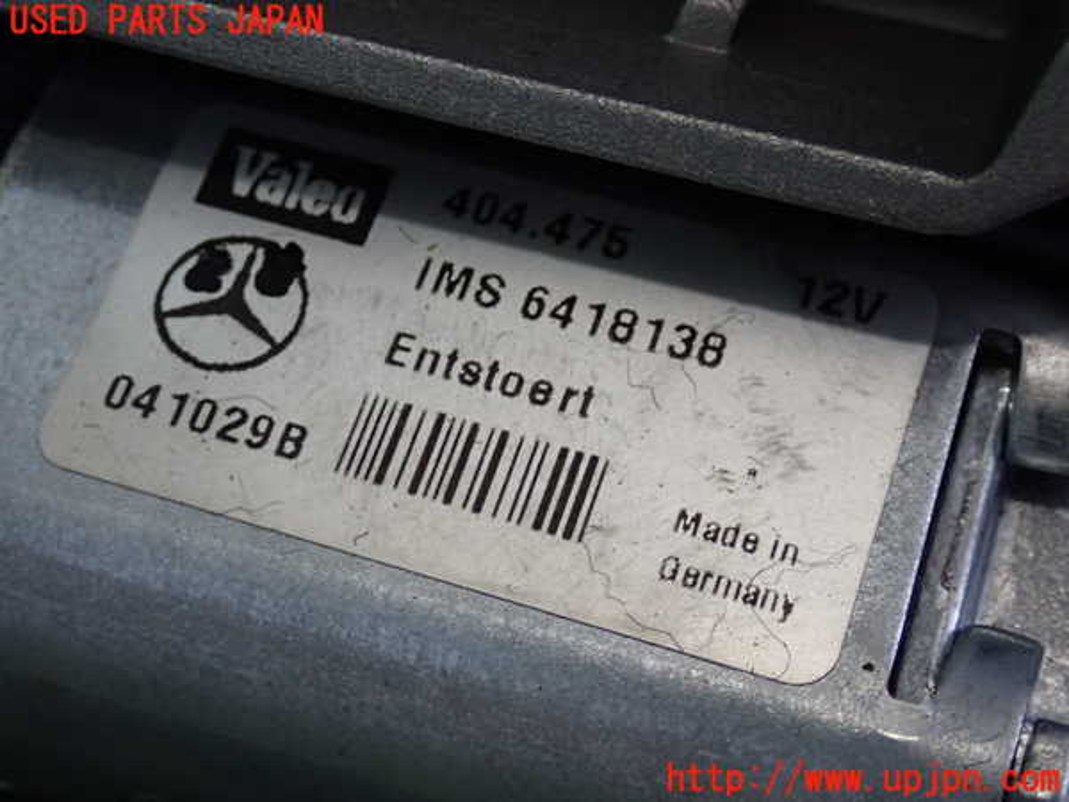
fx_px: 2193
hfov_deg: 27.4
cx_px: 534
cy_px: 401
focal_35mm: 71
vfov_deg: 20.7
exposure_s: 1/60
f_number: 3.9
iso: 640
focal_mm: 12.73
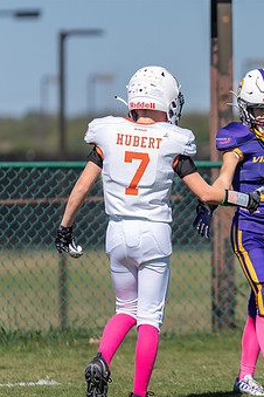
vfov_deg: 4.0
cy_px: 189
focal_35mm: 518
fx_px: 5698
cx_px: 258
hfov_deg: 2.7
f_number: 2.8
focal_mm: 200
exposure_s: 1/2000
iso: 100
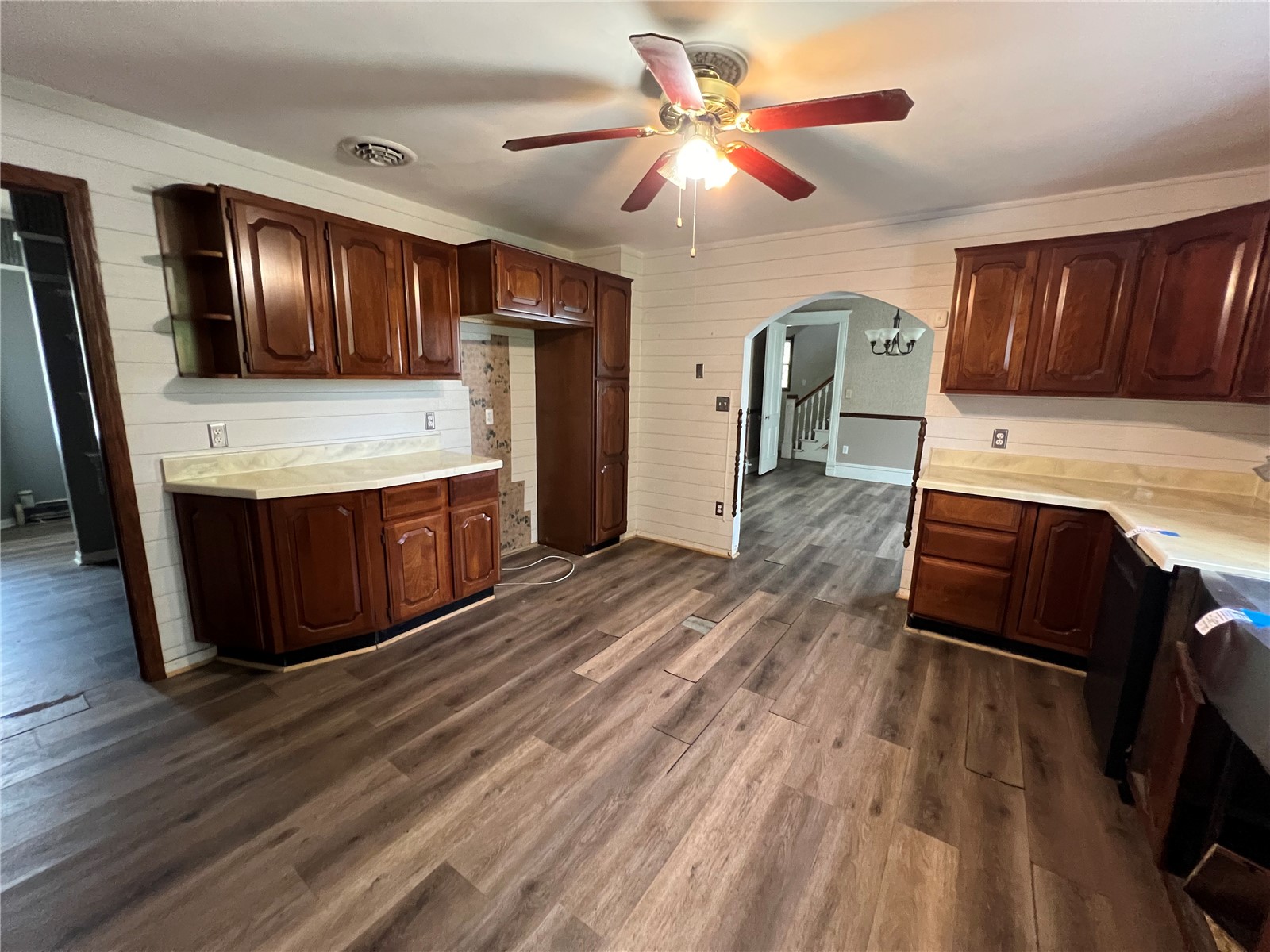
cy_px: 476
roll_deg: -0.7
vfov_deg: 89.9
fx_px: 477
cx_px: 635
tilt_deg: -10.8
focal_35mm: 13
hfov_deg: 106.2
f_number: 1.8
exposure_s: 1/60
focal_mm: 1.57
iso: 640
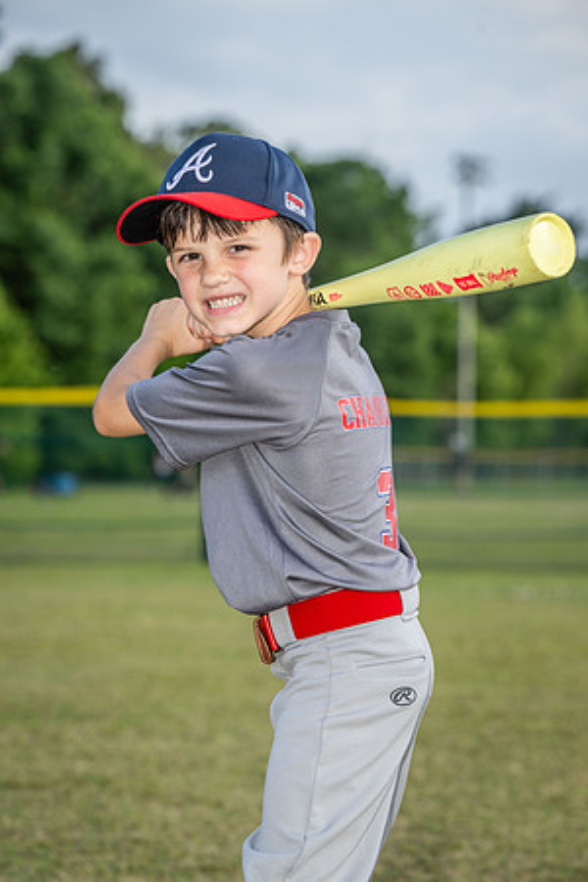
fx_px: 2940
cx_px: 294
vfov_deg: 17.1
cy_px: 441
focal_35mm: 120
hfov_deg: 11.4
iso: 100
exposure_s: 1/200
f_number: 5.6
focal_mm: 120
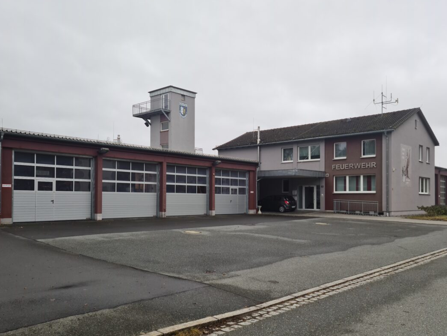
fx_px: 400
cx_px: 212
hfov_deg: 58.3
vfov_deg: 45.4
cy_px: 188
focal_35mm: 31
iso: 40
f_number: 2
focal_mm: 5.9
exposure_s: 1/100
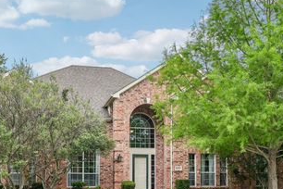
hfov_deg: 40.3
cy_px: 141
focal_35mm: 49
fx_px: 385
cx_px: 140
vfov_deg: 27.2
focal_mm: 30
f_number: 8
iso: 400
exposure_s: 1/500
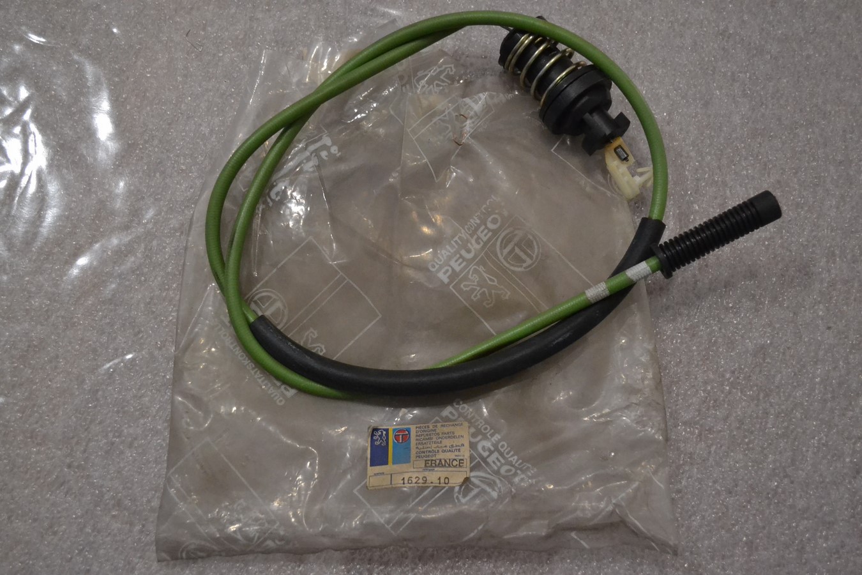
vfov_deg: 34.2
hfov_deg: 49.6
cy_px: 288
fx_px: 934
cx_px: 431
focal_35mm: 39
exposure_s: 1/50
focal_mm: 26
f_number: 4.2
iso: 3200
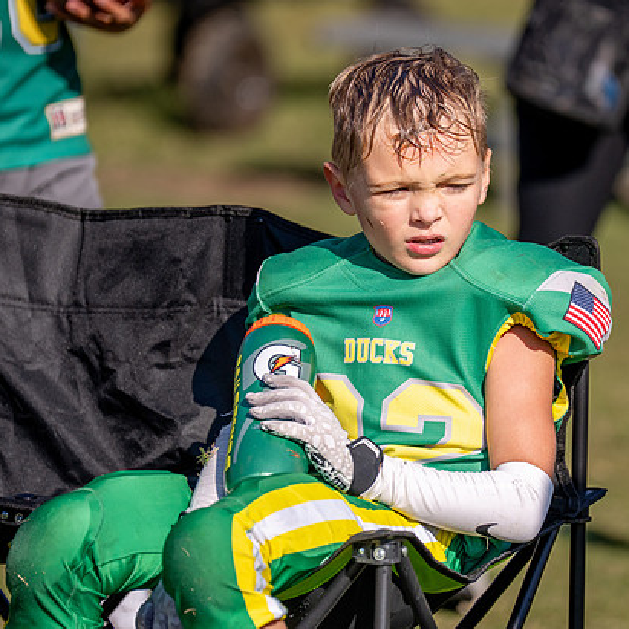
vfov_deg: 5.1
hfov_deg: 5.1
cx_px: 417
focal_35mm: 344
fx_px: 7072
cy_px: 286
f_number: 2.8
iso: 250
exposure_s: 1/6400
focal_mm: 200
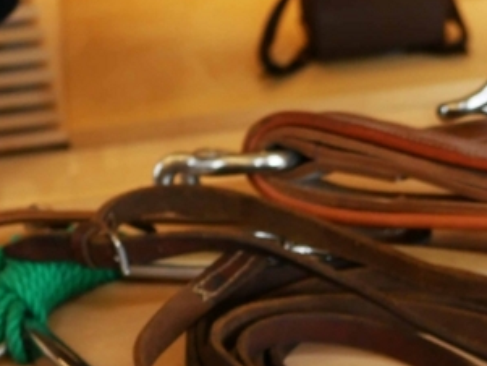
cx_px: 565
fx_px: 1436
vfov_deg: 13.7
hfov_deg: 18.4
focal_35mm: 102
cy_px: 543
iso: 200
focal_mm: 15
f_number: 2.5
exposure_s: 1/200
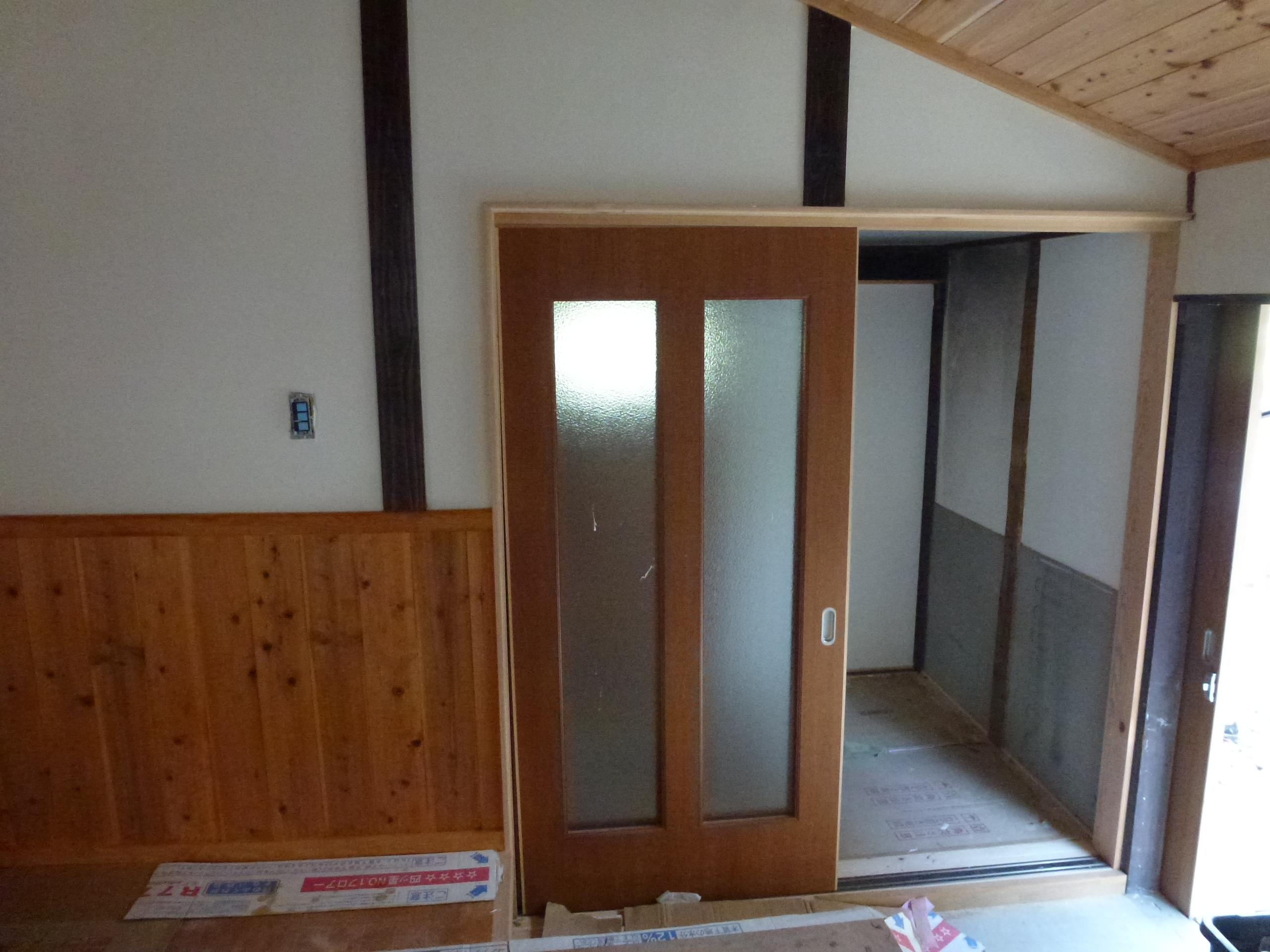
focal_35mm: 24
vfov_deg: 56.8
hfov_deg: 71.6
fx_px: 881
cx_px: 635
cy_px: 476
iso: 800
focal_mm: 4.3
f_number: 3.3
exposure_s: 1/30
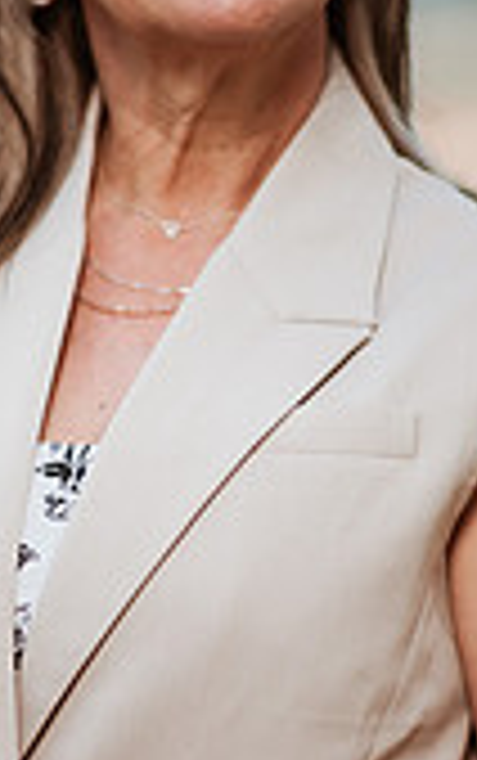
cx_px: 198
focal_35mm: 157
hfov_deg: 8.4
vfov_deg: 13.3
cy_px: 459
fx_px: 3257
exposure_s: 1/1250
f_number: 1.4
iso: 50
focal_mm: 58
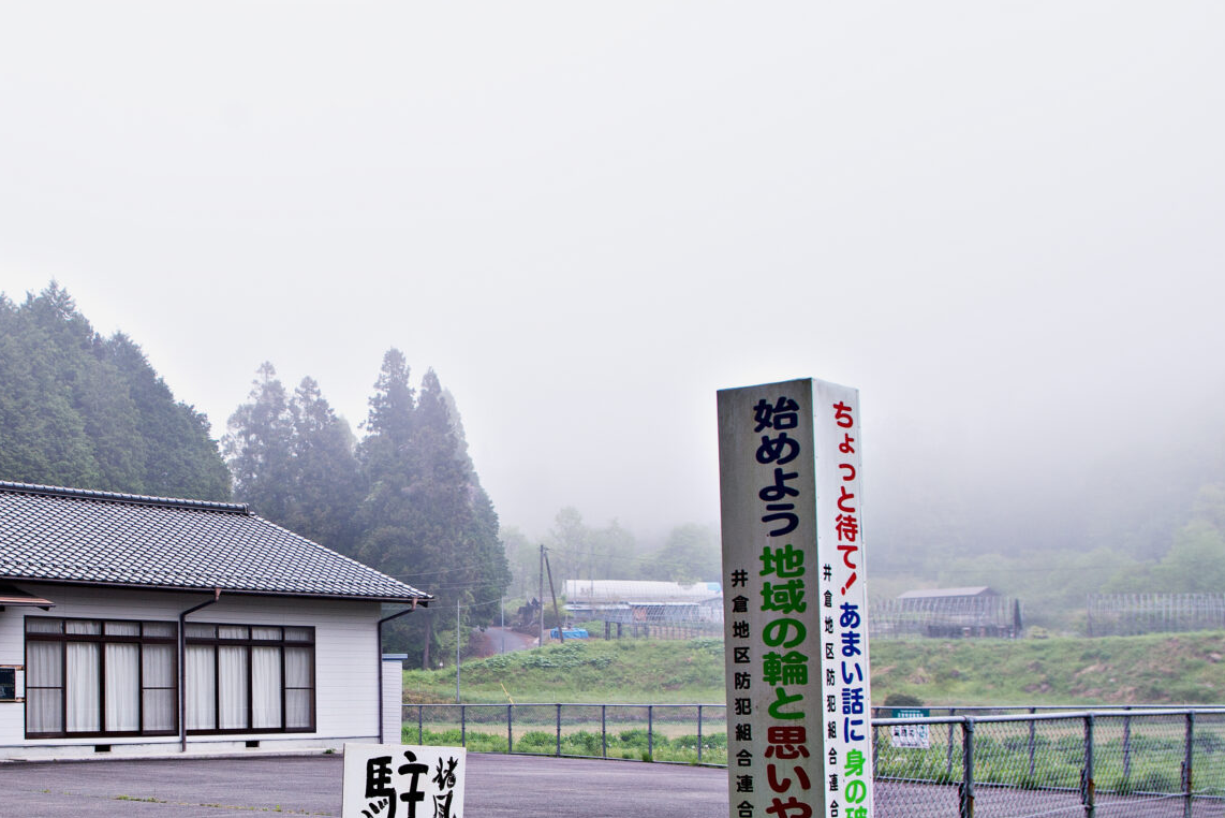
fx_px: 1770
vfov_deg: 25.6
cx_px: 313
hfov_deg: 37.3
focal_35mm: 52
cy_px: 627
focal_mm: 21.25
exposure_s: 1/50
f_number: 8
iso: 100
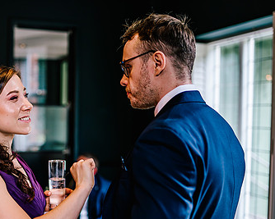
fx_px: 464
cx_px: 89
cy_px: 132
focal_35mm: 57
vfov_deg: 26.6
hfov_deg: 32.7
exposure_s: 1/250
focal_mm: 35
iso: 160
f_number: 1.6
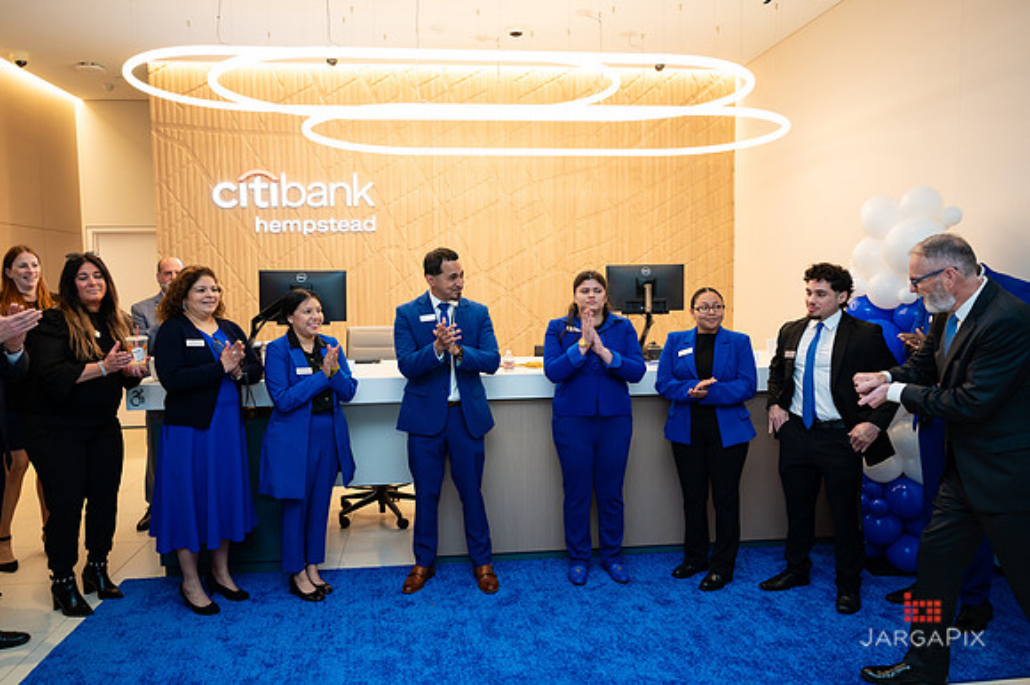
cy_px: 342
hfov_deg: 67.6
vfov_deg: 48.0
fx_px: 769
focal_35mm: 27
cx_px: 515
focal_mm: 26
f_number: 3.2
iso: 400
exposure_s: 1/200
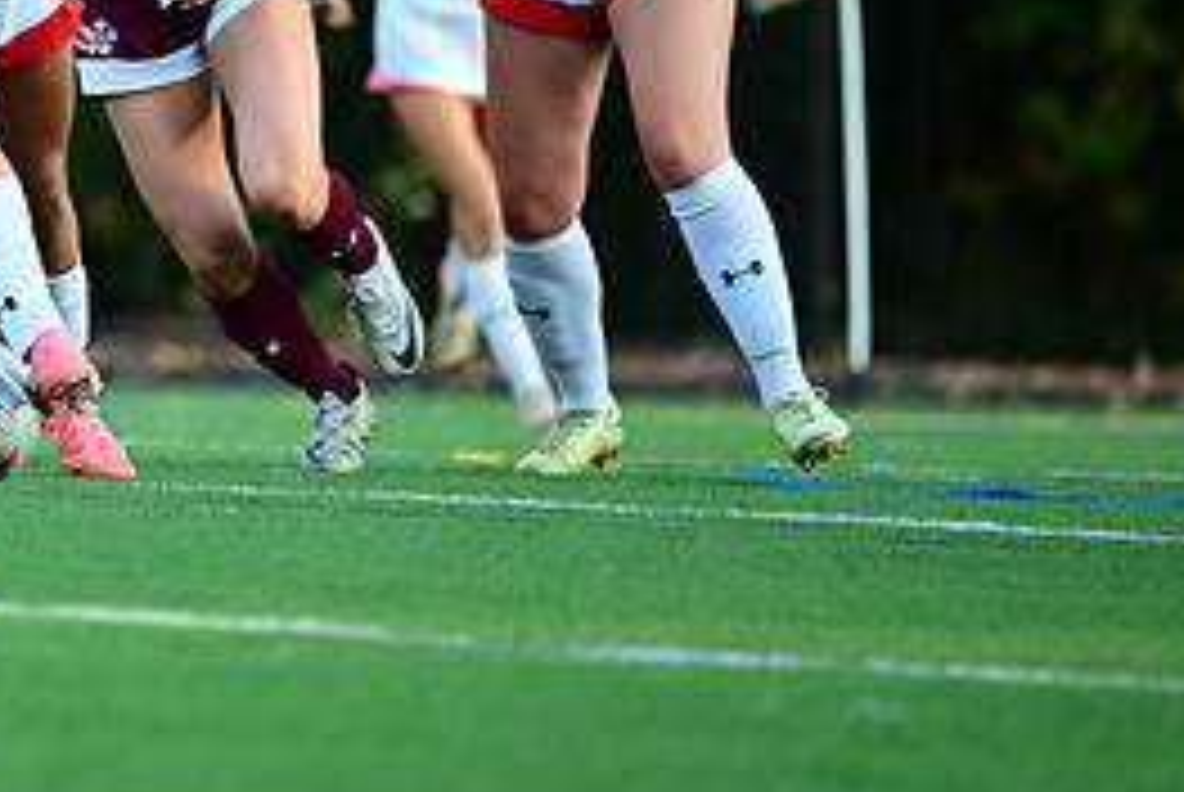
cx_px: -54
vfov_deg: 1.6
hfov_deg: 2.3
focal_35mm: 882
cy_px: 128
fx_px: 29040
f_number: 4.5
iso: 3600
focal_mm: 400
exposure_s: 1/2000
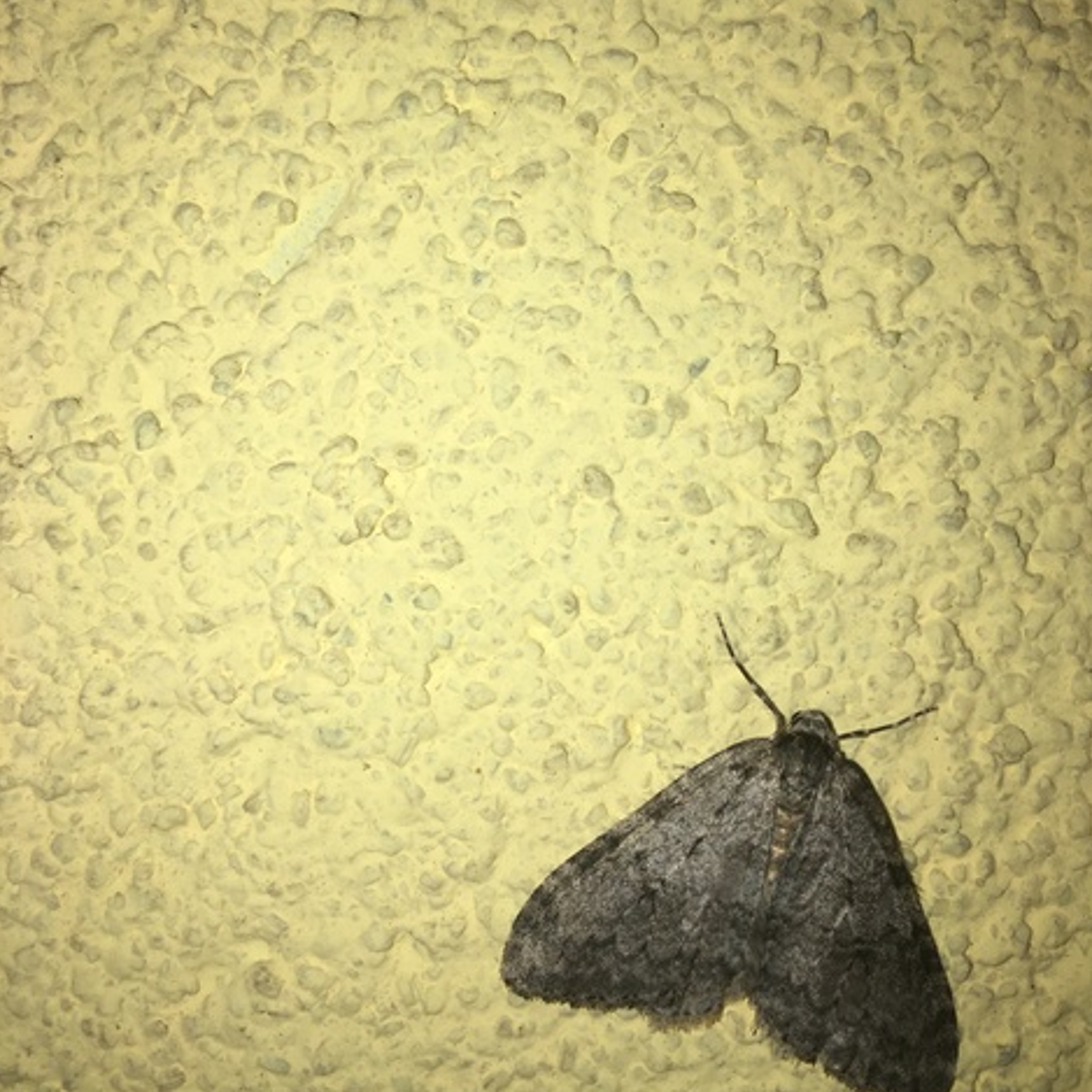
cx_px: 549
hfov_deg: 47.2
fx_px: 1249
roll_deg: -26.2
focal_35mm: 35
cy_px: 431
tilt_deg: +0.2
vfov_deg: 46.9
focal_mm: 4.15
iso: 25
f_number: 2.2
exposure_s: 1/916
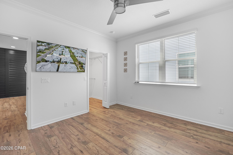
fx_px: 97
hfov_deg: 100.4
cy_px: 78
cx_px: 116
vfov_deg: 77.3
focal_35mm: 15
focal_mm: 10
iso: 100
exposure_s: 1/5
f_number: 6.3
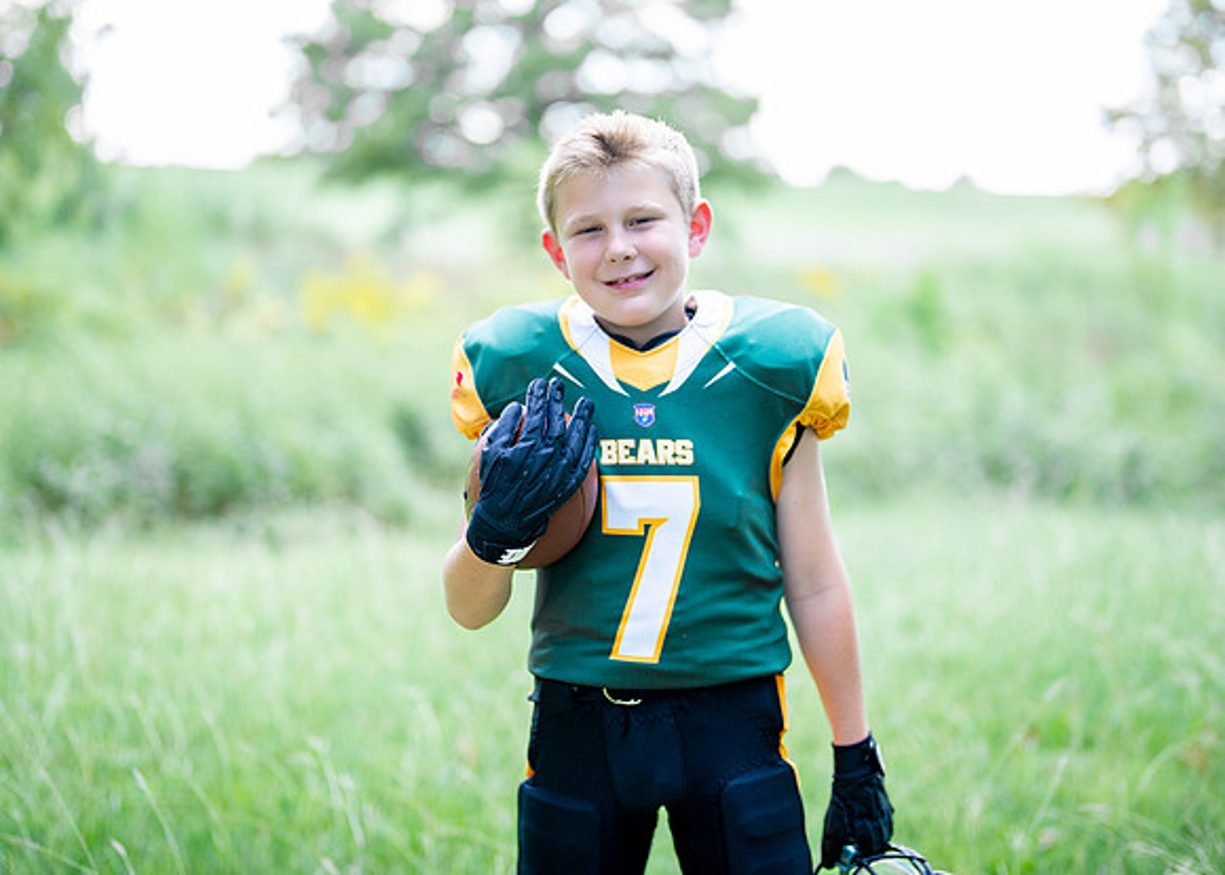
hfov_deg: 32.9
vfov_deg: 23.8
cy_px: 384
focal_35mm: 60
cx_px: 633
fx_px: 2078
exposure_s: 1/1250
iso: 320
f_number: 1.2
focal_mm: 50
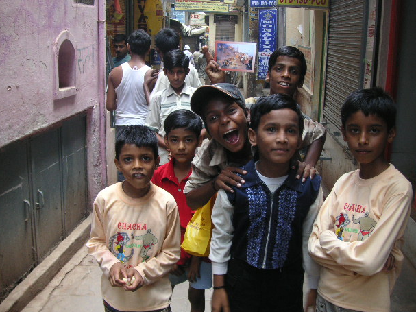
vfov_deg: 36.8
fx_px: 469
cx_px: 212
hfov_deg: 47.9
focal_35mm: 39
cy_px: 154
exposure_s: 1/45
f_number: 2.8
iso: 50
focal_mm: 6.1
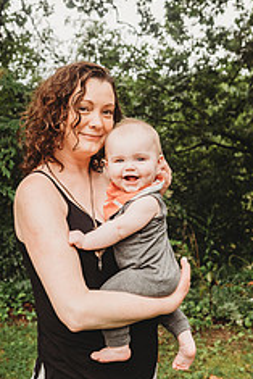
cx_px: 106
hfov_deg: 29.2
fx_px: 484
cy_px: 166
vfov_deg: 42.6
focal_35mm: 46
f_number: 3.5
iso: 400
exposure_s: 1/160
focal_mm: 24
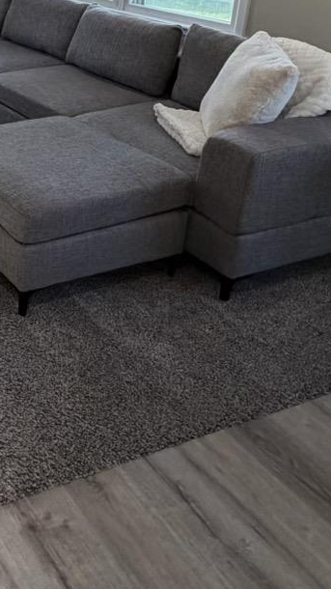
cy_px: 67
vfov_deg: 46.0
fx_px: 624
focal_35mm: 40
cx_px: -181
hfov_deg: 23.2
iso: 125
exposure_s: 1/120
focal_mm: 2.22
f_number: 2.2
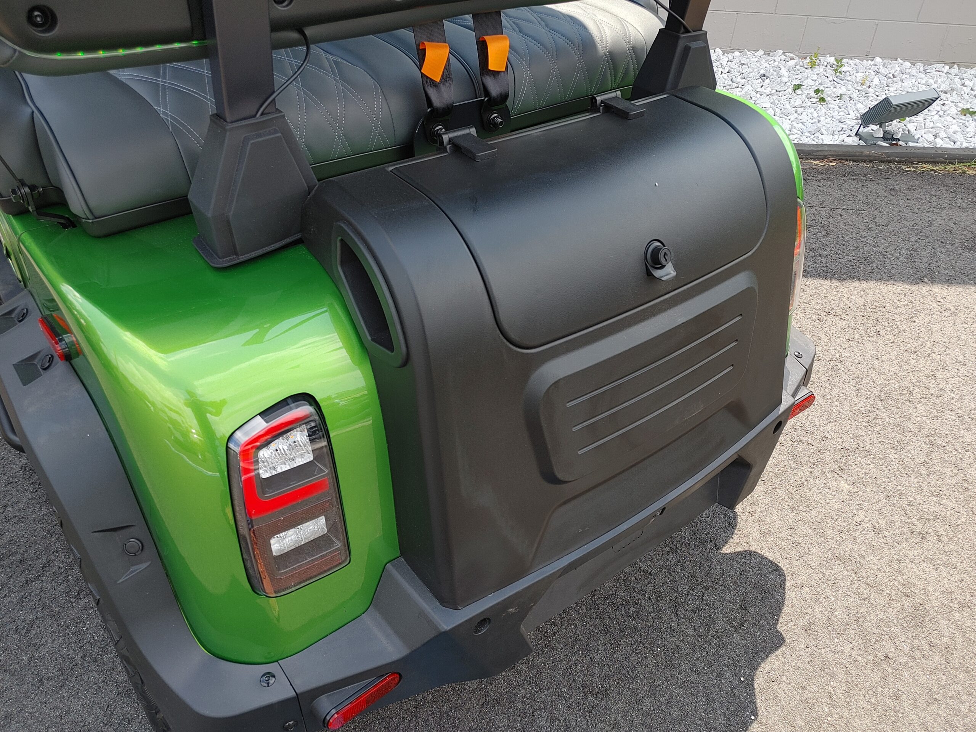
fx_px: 733
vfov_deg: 53.1
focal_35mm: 26
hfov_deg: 67.3
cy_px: 366
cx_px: 488
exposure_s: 1/518
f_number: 1.8
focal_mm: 4.81
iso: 50
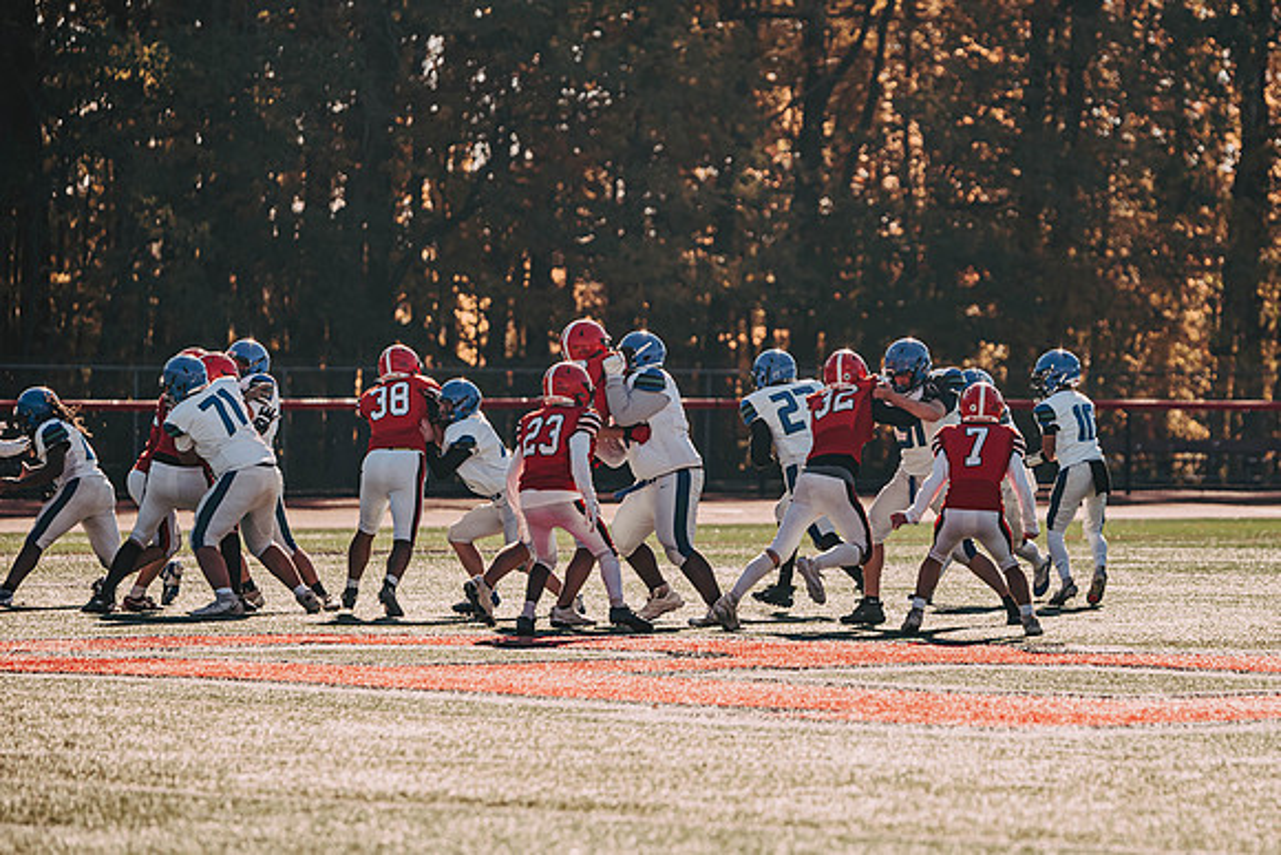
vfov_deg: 5.9
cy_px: 450
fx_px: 8329
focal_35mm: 234
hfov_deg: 8.8
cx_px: 856
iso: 250
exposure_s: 1/2500
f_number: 3.2
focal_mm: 175
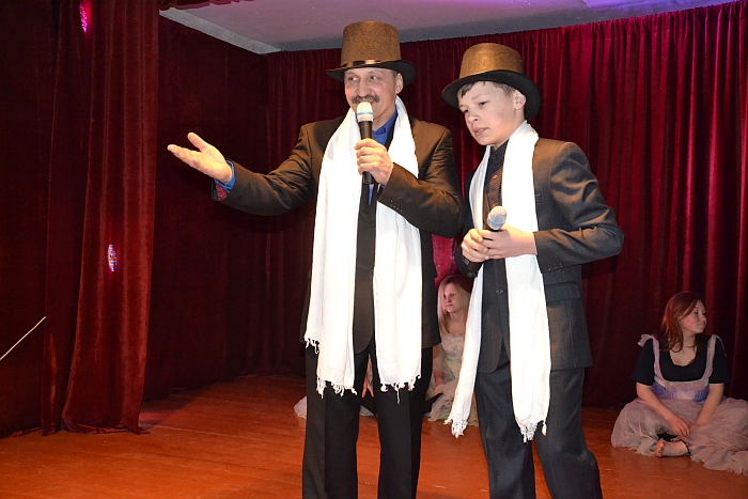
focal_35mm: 42
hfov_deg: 46.4
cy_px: 250
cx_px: 374
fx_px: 873
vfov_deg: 31.9
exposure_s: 1/60
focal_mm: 28
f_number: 4
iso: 3200
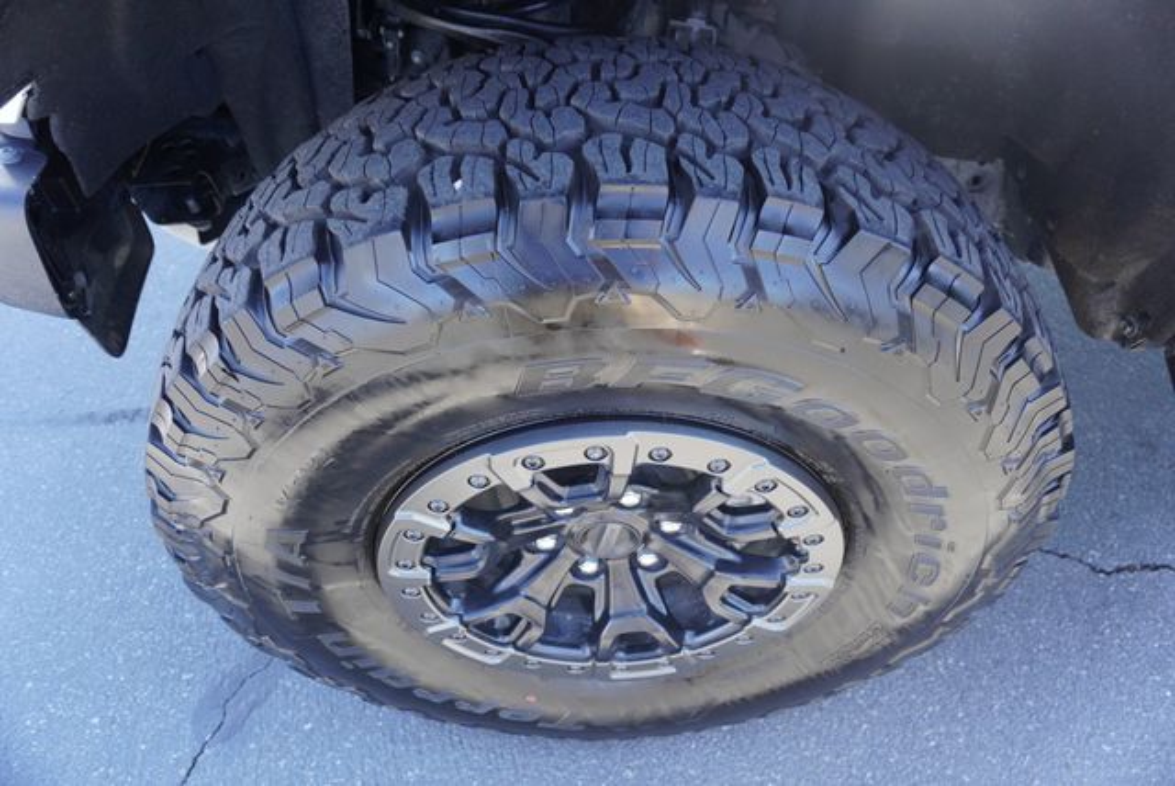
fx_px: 784
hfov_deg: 73.7
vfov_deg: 53.2
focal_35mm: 24
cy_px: 393
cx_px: 588
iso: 500
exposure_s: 1/160
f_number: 4
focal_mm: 16
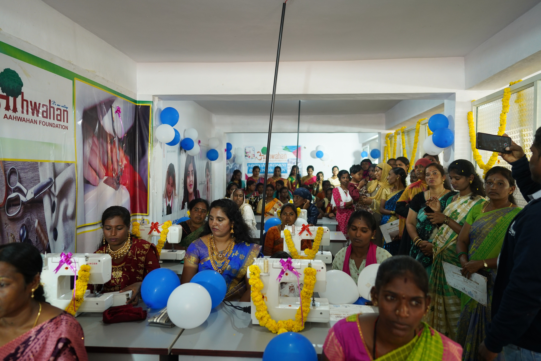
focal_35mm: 24
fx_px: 361
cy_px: 180
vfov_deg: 53.1
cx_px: 270
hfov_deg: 73.7
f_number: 2.5
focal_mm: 24
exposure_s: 1/250
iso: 1250
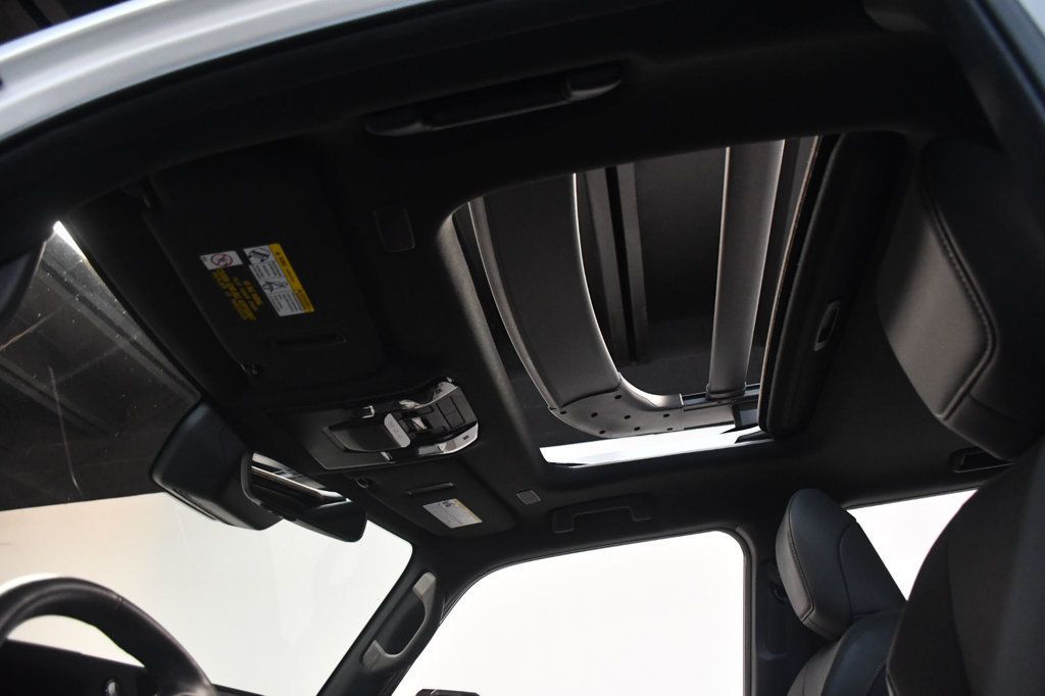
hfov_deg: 67.4
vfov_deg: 47.9
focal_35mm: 27
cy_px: 348
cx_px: 522
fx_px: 783
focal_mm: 18
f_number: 3.5
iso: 3200
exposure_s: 1/100
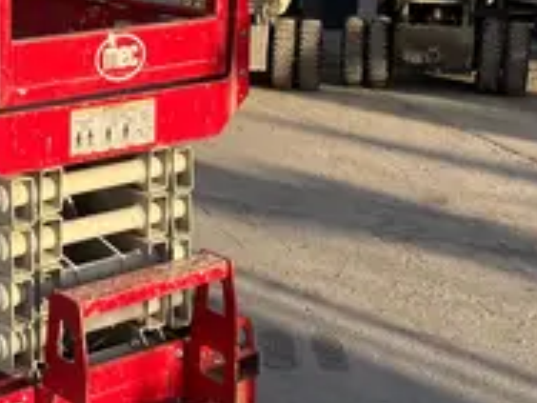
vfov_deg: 19.1
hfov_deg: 24.6
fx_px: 1179
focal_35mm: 76
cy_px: 61
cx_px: 14
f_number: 1.6
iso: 50
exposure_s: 1/1580
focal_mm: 5.1
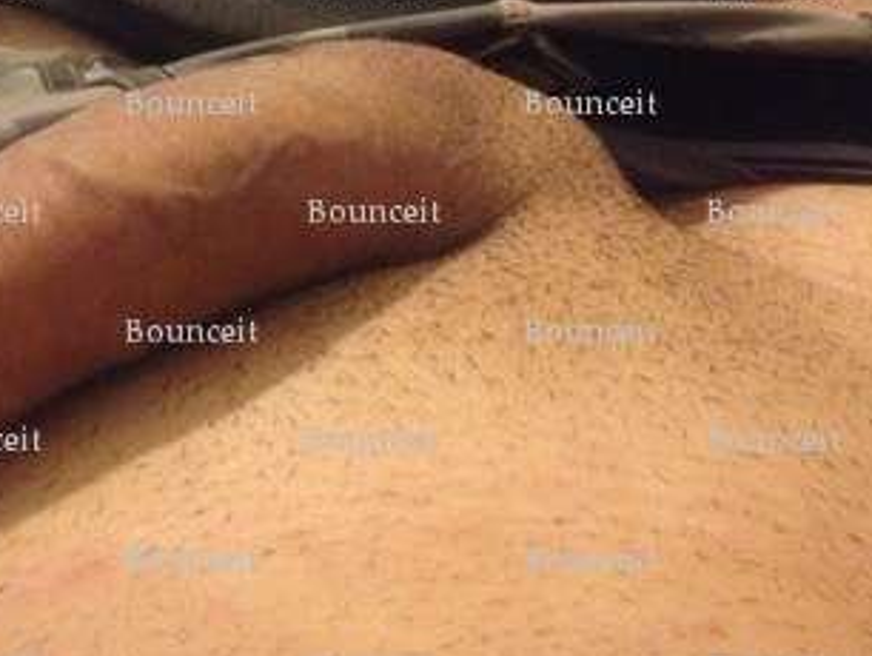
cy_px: 237
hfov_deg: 33.4
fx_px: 1412
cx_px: 177
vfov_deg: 26.0
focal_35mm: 56
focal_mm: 4.28
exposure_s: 1/15
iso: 800
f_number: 2.4
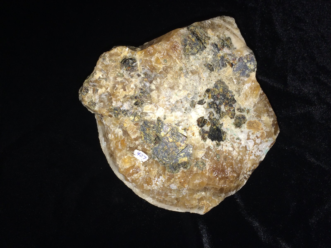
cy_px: 124
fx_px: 277
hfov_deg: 61.7
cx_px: 166
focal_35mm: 29
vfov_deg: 48.2
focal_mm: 4.15
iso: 32
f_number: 2.2
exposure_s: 1/65
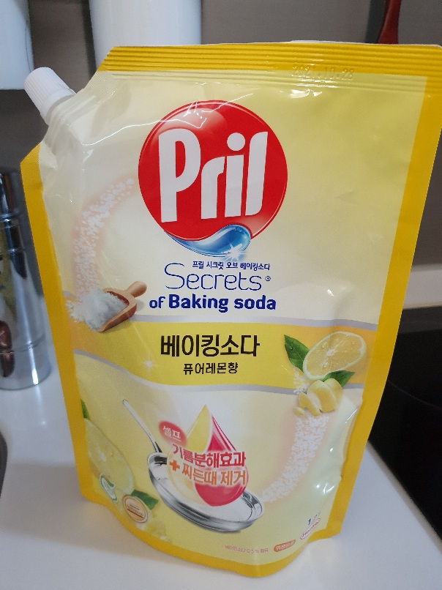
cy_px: 295
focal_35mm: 26
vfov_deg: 67.3
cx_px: 221
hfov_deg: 53.0
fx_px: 443
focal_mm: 4.32
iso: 250
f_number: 1.5
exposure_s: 1/40
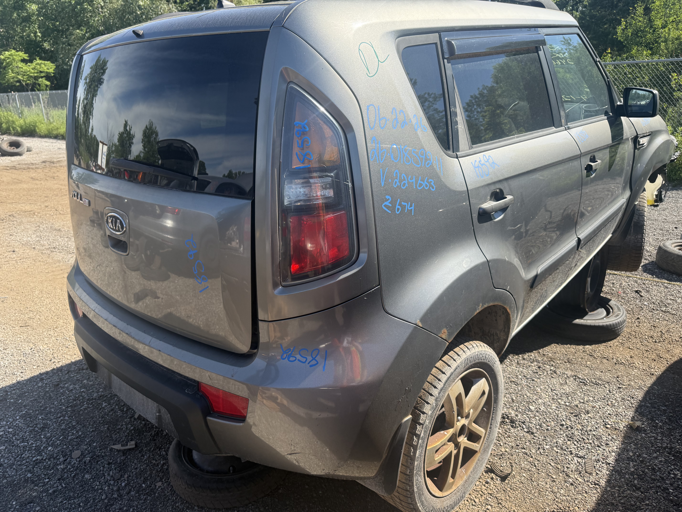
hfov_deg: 71.6
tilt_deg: -18.2
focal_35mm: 24
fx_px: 473
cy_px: 256
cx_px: 341
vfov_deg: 56.8
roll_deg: +1.2
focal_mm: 6.76
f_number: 1.78
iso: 100
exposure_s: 1/2232
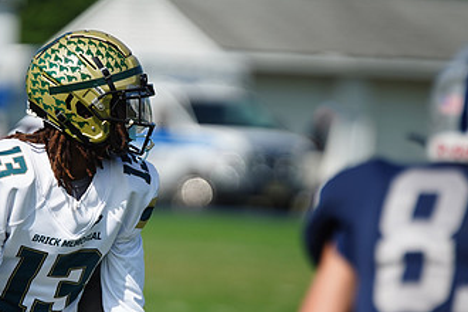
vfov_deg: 2.6
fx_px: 6863
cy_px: 213
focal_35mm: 528
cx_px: 112
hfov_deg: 3.9
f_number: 2.8
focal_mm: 300
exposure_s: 1/8000
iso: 400
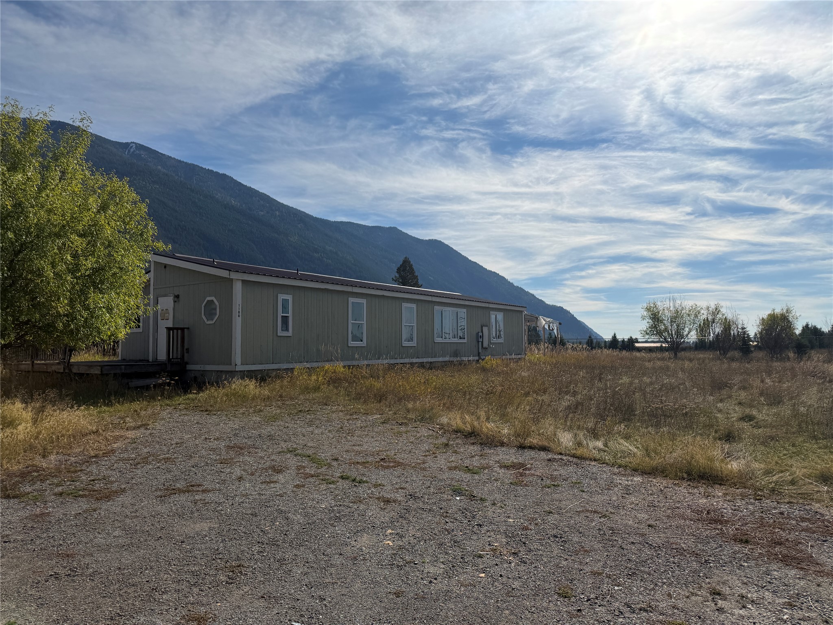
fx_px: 578
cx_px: 416
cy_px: 312
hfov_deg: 71.6
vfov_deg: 56.8
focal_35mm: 24
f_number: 1.78
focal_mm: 6.76
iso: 100
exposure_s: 1/17544
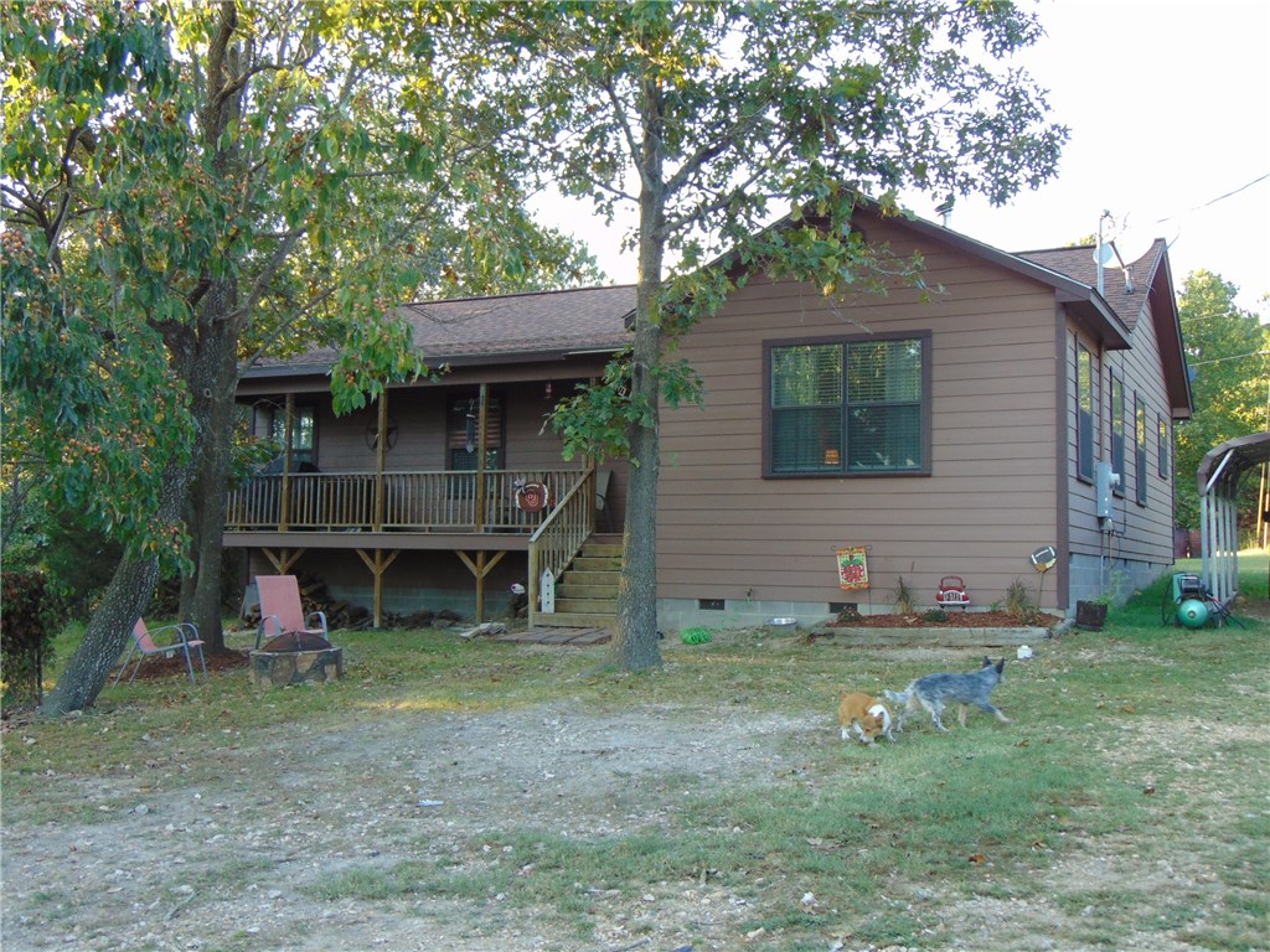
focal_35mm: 39
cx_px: 635
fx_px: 1431
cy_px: 476
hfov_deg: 47.9
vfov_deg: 36.8
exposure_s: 1/40
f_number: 3.3
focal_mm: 6.9
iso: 80
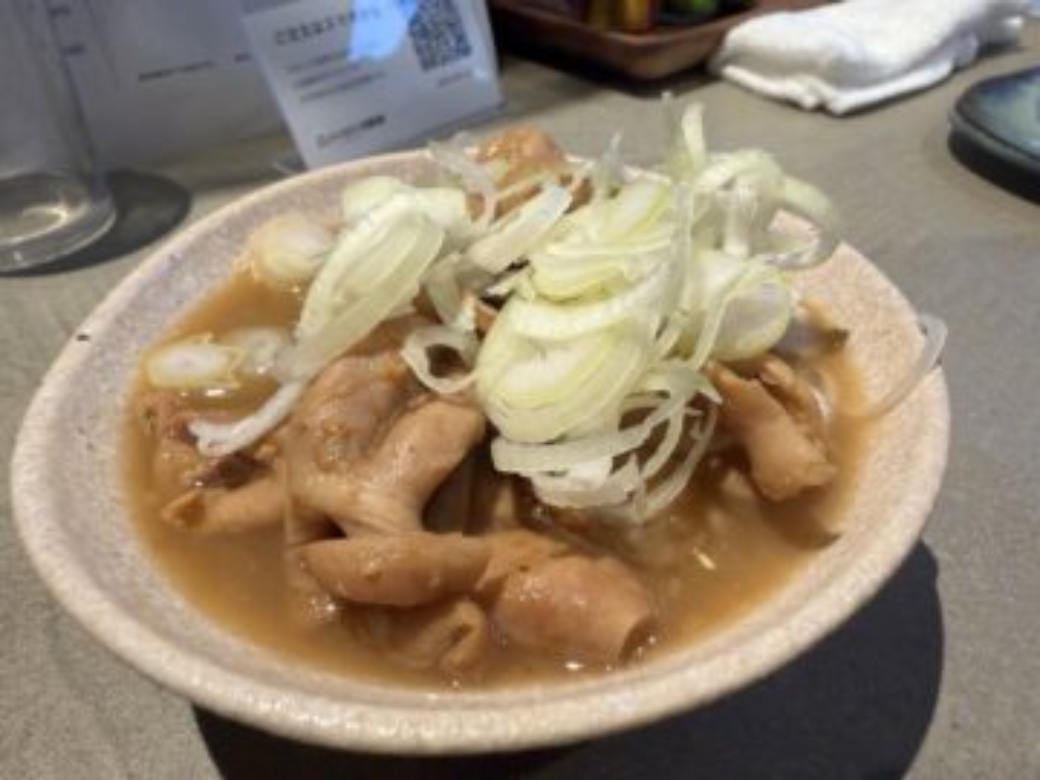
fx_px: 721
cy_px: 390
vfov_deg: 56.8
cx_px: 520
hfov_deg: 71.6
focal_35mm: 24
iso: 250
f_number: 2.2
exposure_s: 1/120
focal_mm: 2.22
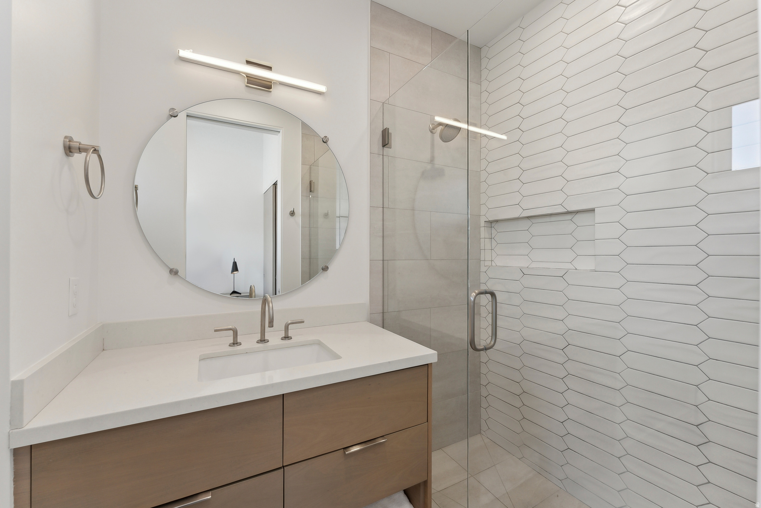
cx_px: 380
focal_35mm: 15
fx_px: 315
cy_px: 254
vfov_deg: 77.8
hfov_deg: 100.7
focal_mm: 14.9
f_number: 8
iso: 640
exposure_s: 1/60
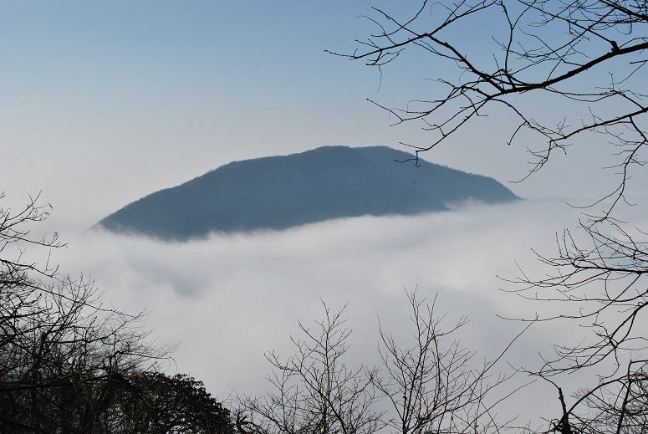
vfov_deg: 30.0
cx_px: 324
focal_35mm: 45
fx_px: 811
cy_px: 217
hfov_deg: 43.6
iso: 100
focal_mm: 30
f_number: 11
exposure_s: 1/400
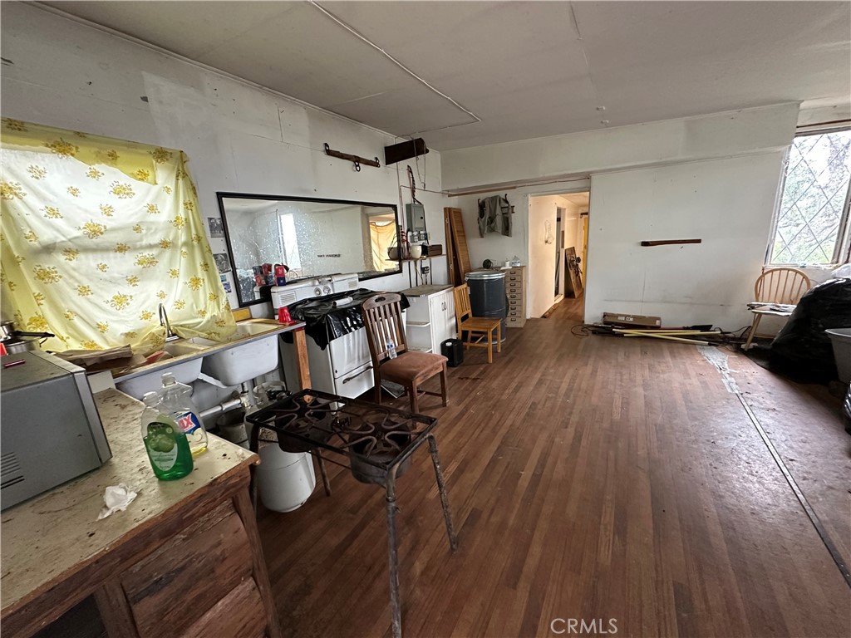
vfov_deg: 85.7
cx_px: 426
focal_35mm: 14
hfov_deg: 102.1
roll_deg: +4.2
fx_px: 344
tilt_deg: -13.6
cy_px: 319
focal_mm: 2.22
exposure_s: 1/60
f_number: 2.2
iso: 500
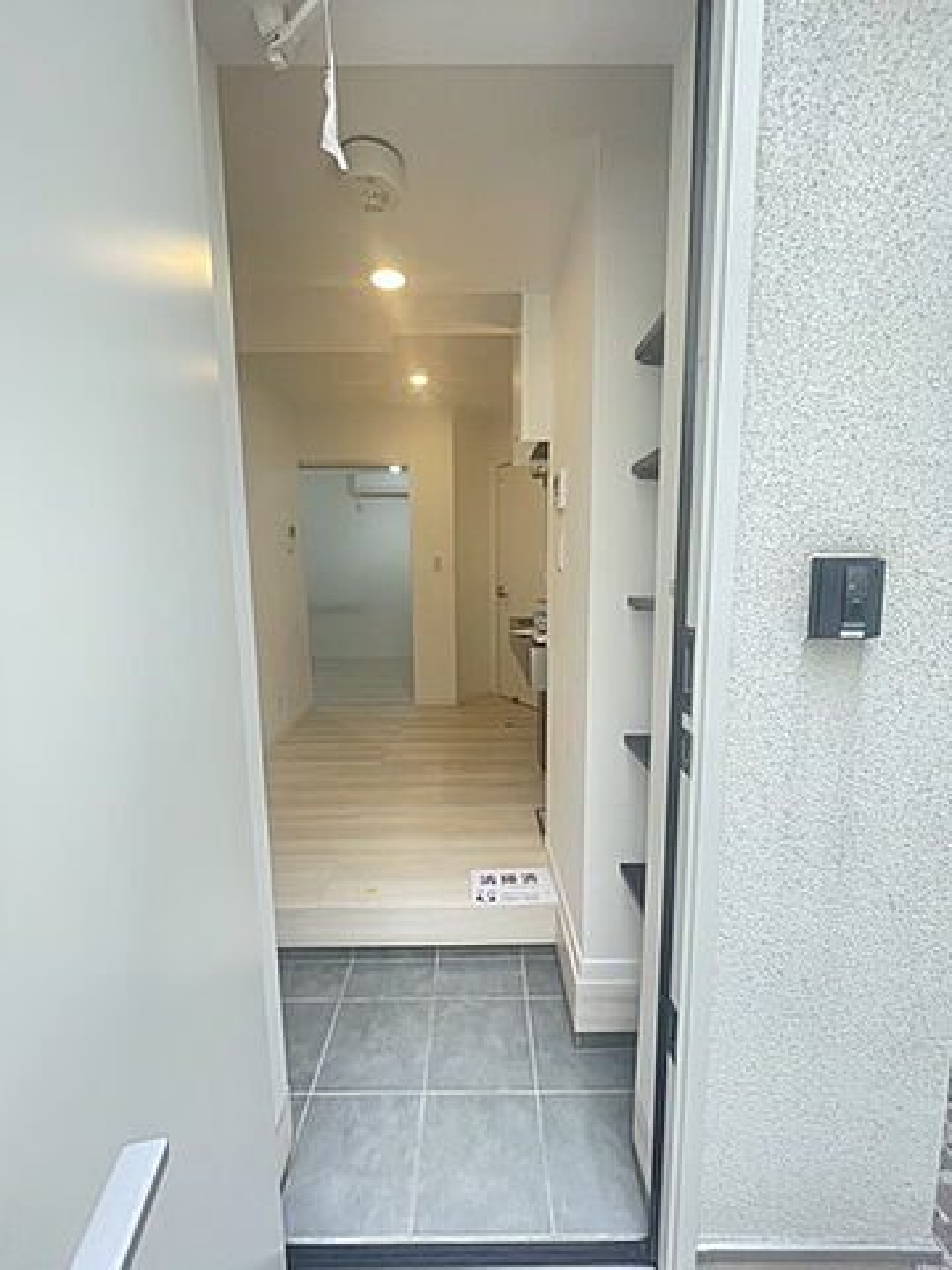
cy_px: 635
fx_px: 513
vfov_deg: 102.1
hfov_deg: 85.7
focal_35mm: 14
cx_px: 476
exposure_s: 1/100
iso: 250
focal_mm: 1.55
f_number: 2.4
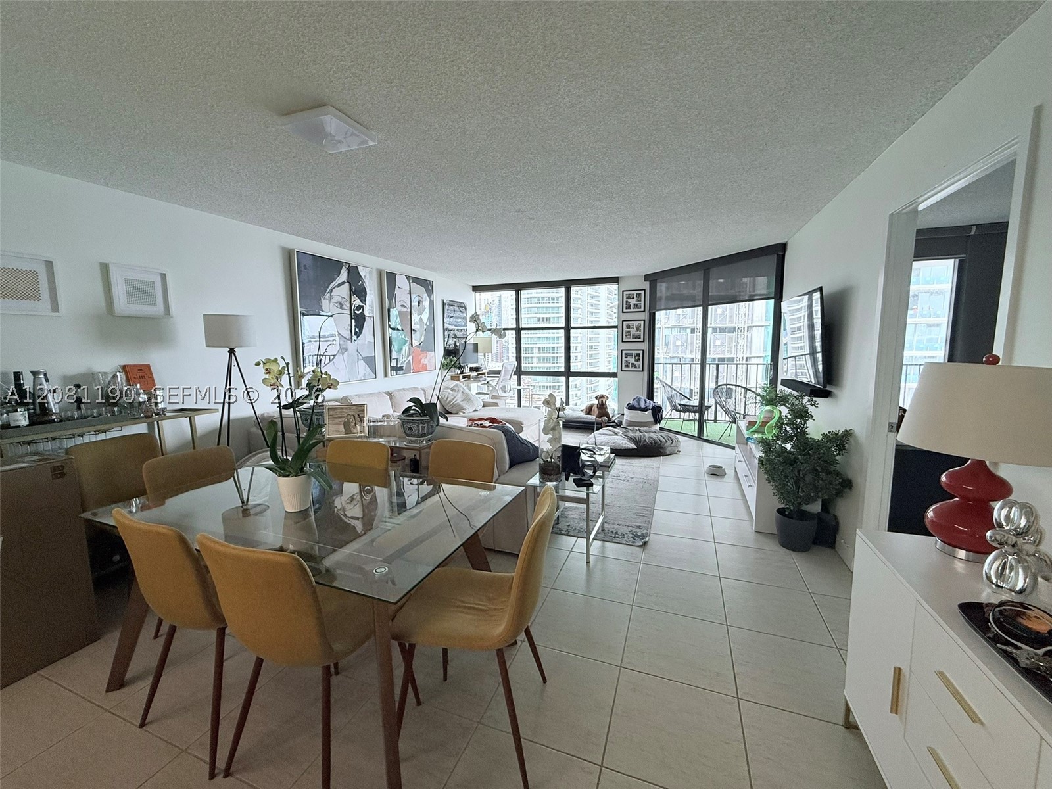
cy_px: 394
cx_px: 526
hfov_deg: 102.1
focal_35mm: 14
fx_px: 425
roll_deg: +0.8
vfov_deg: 85.7
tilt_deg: -6.9
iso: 100
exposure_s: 1/120
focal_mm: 2.22
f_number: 2.2
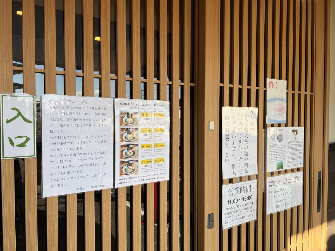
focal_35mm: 26
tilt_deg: -2.3
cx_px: 168
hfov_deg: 67.3
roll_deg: +0.6
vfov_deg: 53.1
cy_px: 126
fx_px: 252
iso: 50
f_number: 1.5
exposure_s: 1/780
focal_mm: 5.7
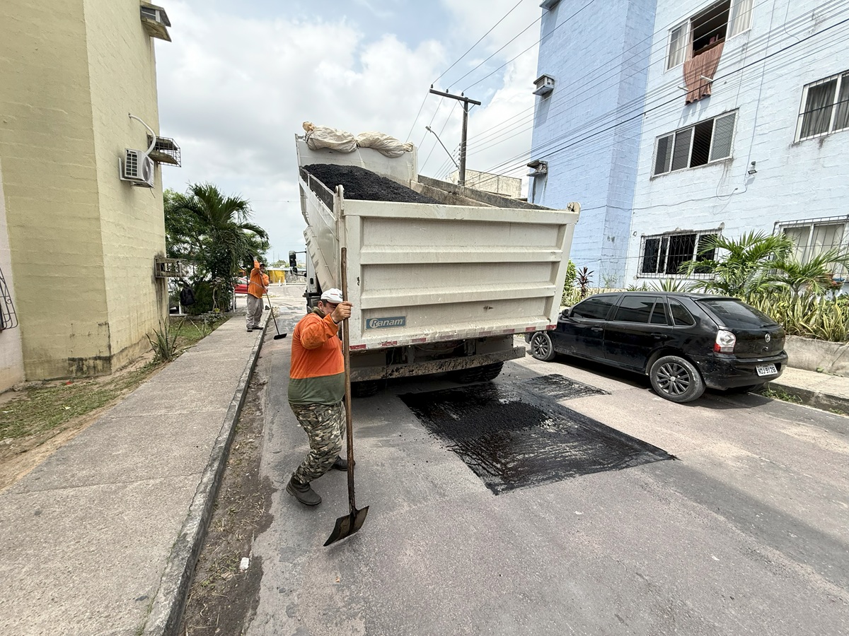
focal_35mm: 14
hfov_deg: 102.1
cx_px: 424
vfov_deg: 85.7
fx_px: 343
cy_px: 318
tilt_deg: -6.6
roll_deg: -1.9
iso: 64
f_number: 2.2
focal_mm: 2.22
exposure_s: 1/789
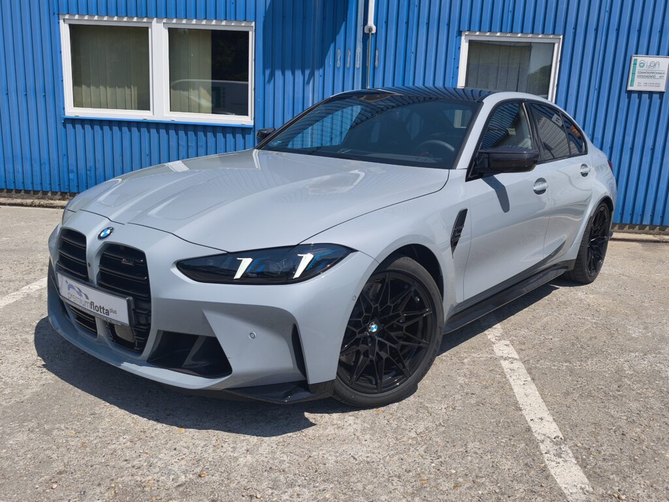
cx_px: 334
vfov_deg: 45.4
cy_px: 251
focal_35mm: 31
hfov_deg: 58.4
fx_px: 599
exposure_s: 1/2959
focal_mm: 6.57
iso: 50
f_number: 1.6
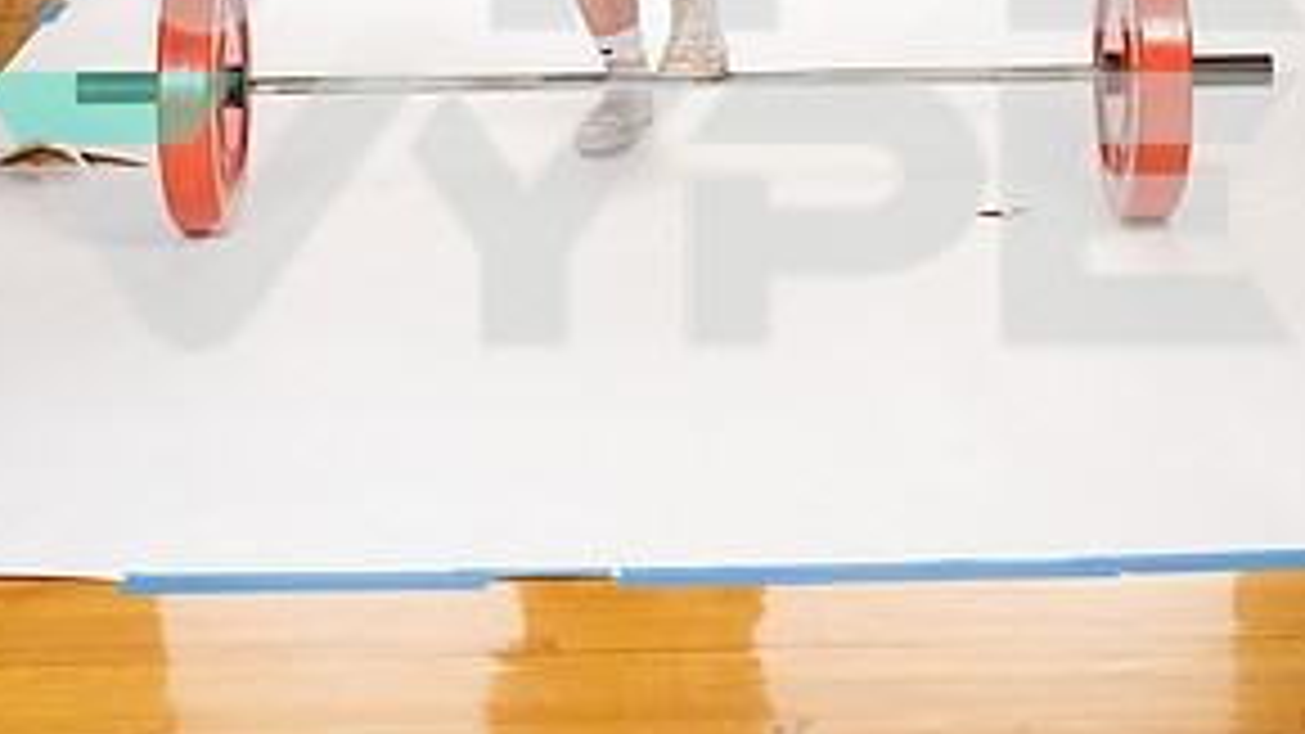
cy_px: -104
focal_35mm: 78
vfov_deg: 15.0
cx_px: 644
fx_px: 2699
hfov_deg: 27.2
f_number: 5.6
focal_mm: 48
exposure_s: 1/250
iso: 250
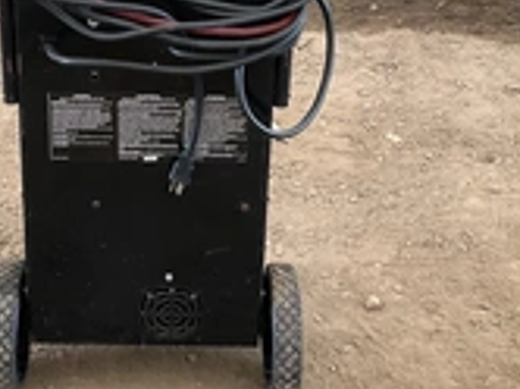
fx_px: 1050
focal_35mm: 70
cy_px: 72
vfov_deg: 20.7
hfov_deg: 27.6
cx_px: 157
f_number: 1.8
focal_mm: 3
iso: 64
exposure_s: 1/122
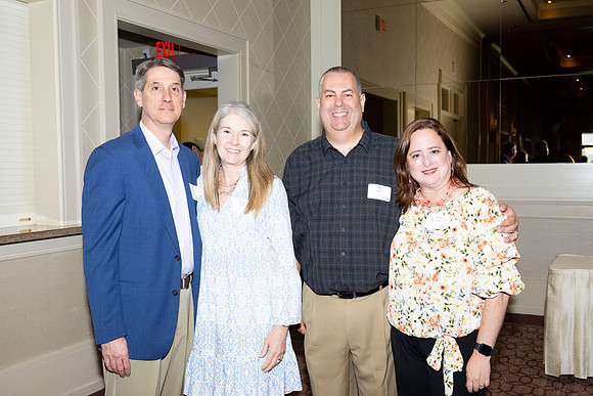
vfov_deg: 36.0
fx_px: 610
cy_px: 198
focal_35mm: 37
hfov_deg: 51.9
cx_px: 296
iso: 800
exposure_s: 1/200
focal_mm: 37
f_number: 5.6
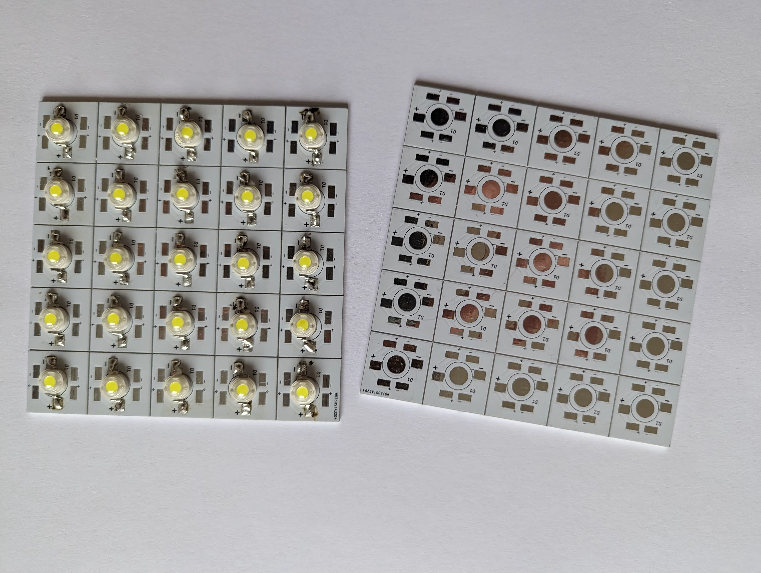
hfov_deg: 71.5
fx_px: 528
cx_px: 380
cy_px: 286
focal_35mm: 24
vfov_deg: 56.9
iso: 208
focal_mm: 6.8
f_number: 1.9
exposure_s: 1/31
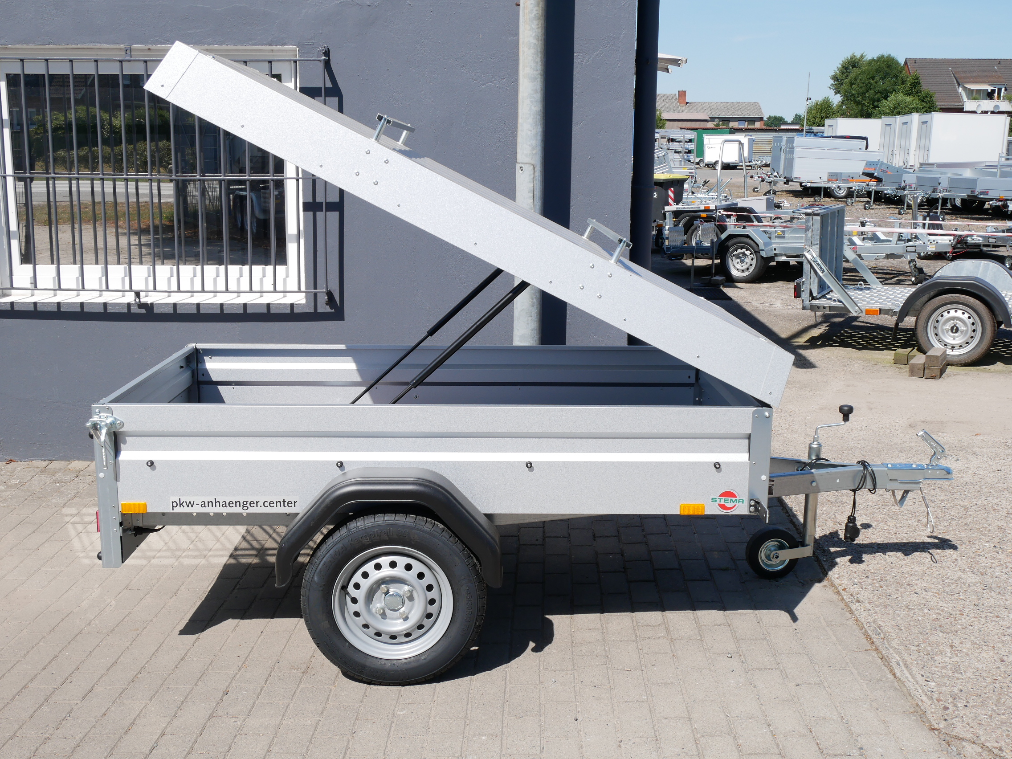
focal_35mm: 40
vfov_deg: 36.0
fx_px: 1169
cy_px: 380
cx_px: 506
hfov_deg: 46.8
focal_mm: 20
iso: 200
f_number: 9
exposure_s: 1/320
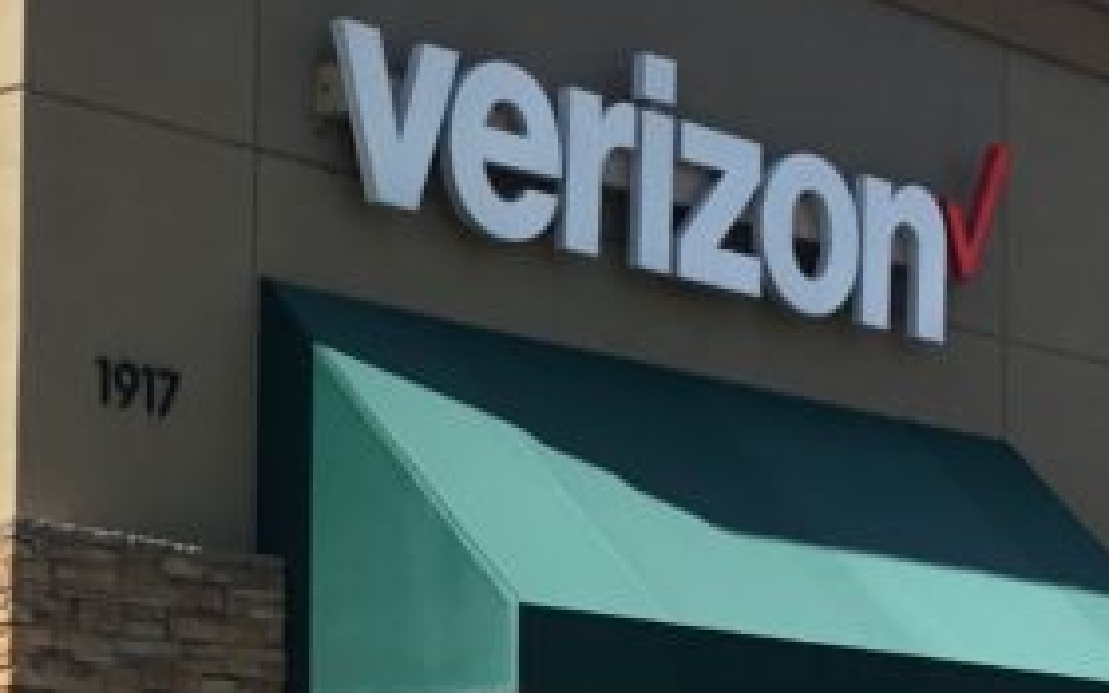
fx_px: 3627
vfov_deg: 10.8
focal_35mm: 120
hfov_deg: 17.3
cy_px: 776
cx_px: 297
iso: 25
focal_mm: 3.3
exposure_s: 1/1294
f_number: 2.4
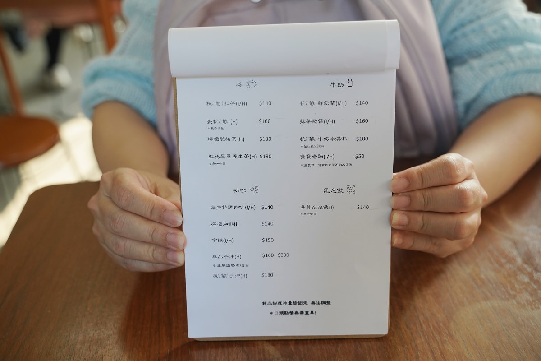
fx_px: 571
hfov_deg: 50.7
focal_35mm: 38
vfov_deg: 35.1
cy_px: 180
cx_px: 270
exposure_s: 1/160
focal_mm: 38
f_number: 4
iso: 1000
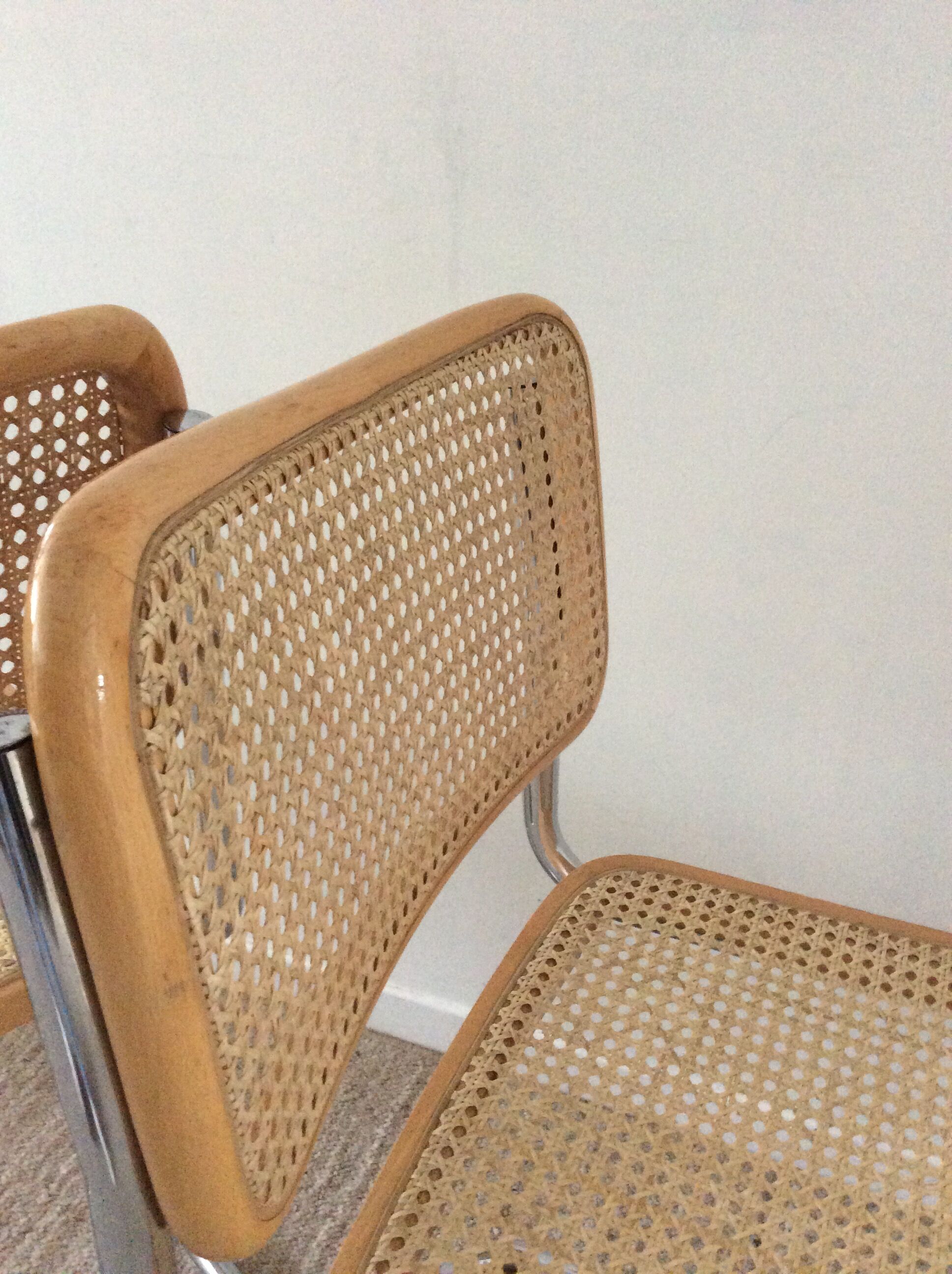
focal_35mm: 32
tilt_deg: -27.9
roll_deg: -1.3
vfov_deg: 56.9
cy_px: 637
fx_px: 1177
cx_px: 476
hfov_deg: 44.1
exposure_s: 1/20
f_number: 2.4
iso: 320
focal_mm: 3.3
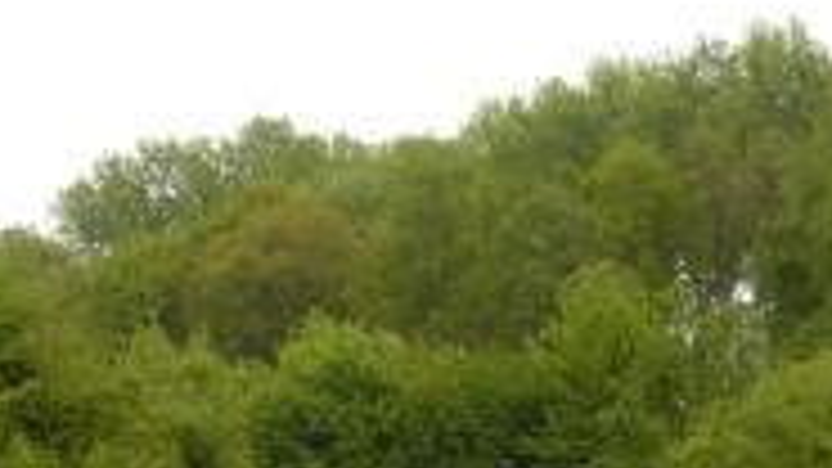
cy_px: 436
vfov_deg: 12.6
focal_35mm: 95
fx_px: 2096
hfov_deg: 22.2
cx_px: 207
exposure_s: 1/250
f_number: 4
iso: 100
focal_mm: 6
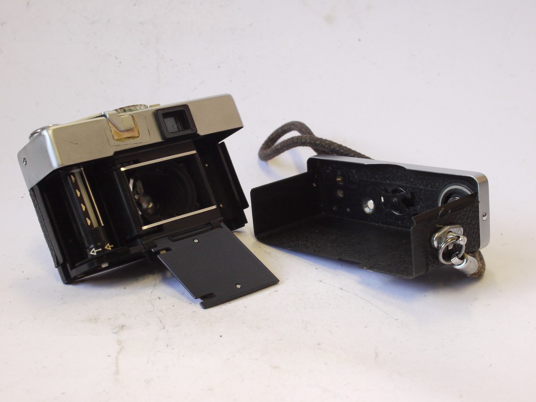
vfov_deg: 24.4
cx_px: 268
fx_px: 929
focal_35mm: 60
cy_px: 201
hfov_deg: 32.2
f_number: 9
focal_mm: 30
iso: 800
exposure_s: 1/60
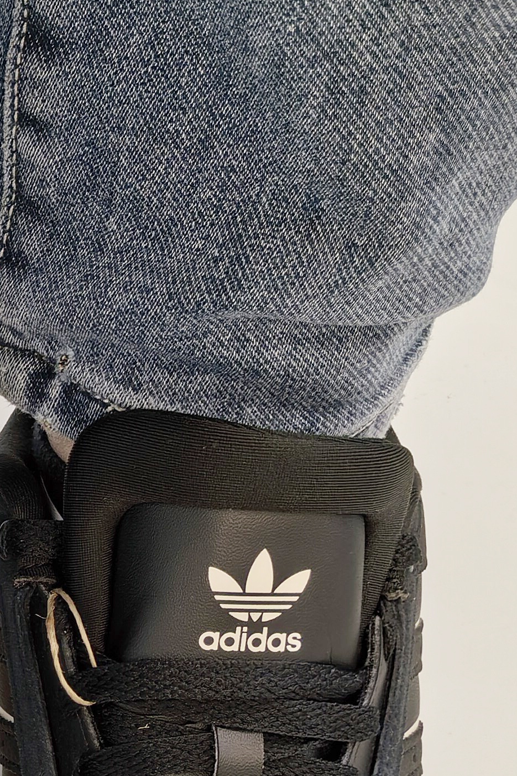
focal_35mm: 82
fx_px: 1767
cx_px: -102
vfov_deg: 23.0
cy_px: 892
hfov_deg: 16.0
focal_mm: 5.52
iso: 160
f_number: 1.9
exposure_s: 1/50
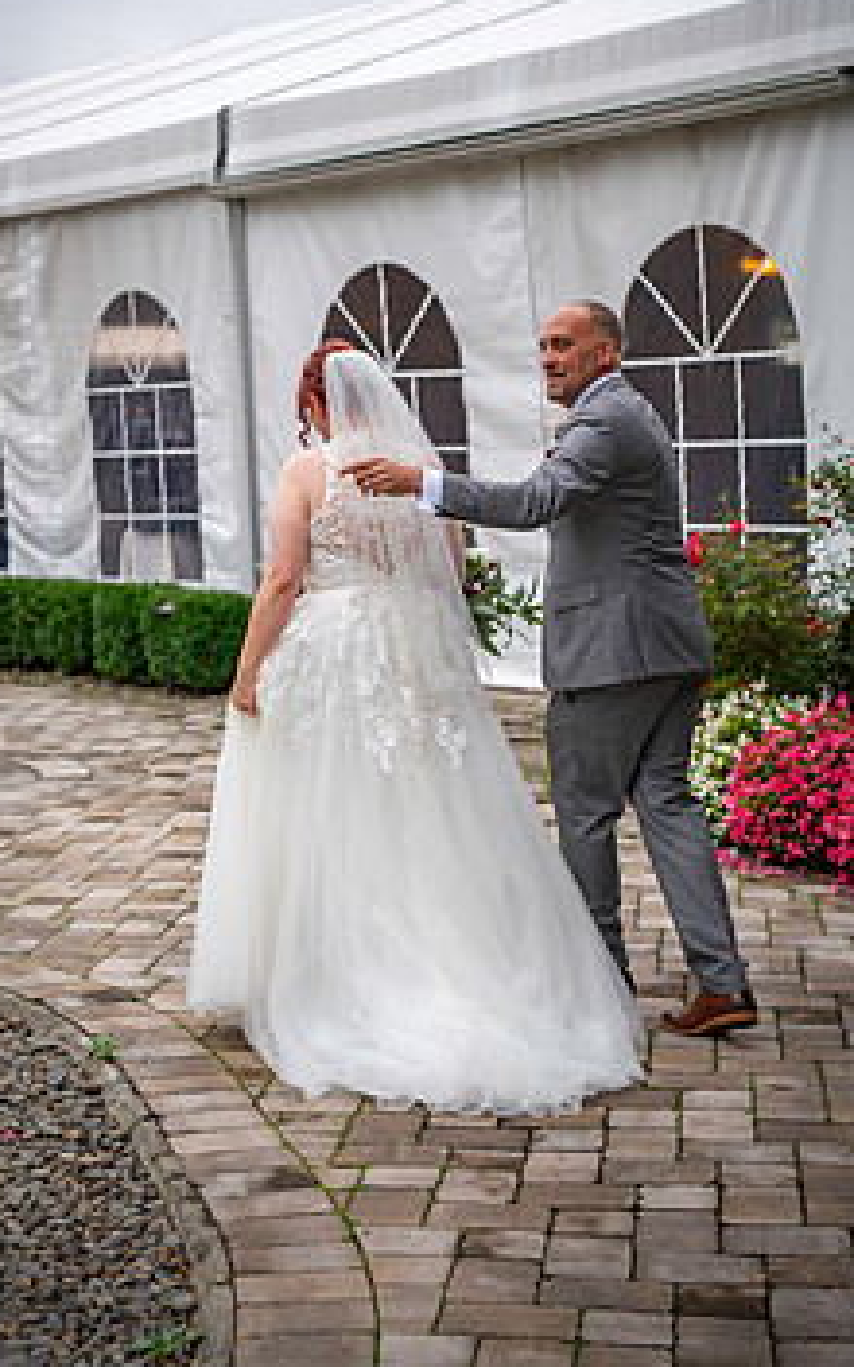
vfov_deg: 31.5
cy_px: 567
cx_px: 394
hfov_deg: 20.0
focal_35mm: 65
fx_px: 2421
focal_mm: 50
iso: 800
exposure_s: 1/800
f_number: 2.8
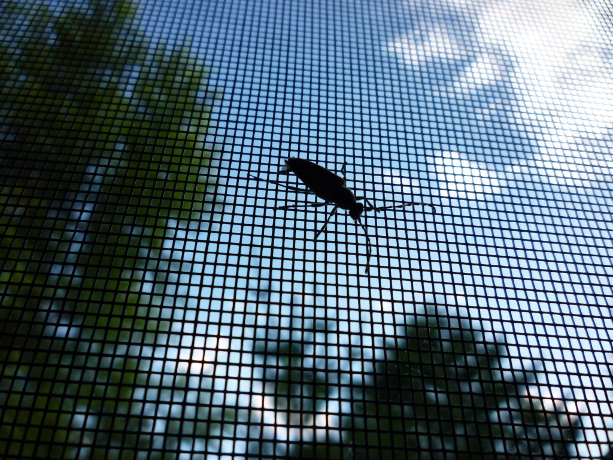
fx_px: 514
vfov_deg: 48.2
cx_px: 306
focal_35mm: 29
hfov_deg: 61.7
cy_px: 230
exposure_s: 1/250
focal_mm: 5.2
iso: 80
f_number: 3.3
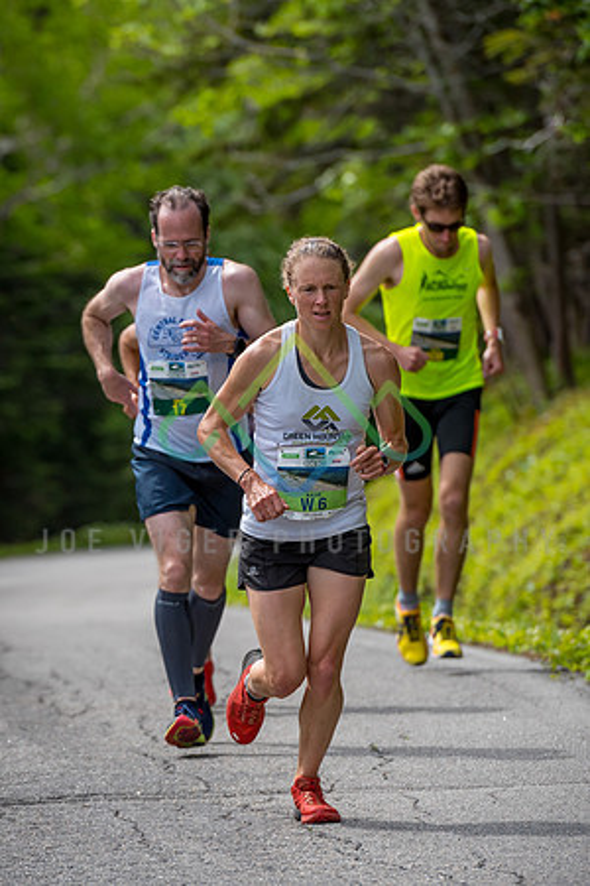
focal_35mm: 311
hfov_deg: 4.4
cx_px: 157
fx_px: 7644
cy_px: 451
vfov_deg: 6.6
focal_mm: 200
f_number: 4
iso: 400
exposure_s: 1/3200
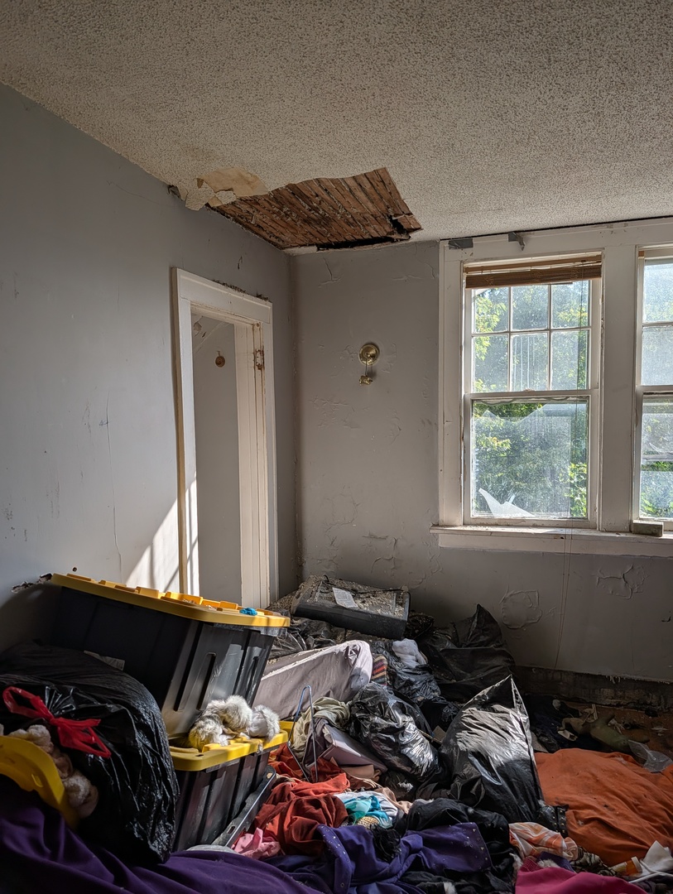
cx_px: 336
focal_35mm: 24
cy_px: 447
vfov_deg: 71.5
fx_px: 621
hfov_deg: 56.9
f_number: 1.68
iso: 19
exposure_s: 1/354
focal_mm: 6.9
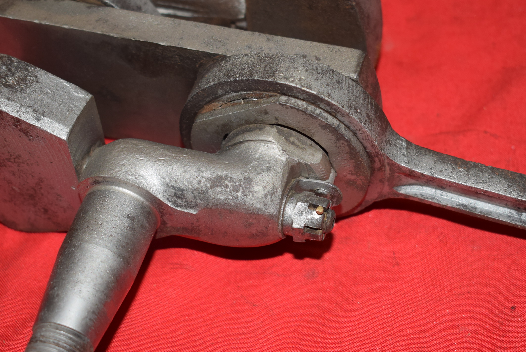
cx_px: 283
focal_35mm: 80
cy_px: 144
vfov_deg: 17.1
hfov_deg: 25.3
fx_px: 1170
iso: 400
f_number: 5
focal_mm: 38
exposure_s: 1/200
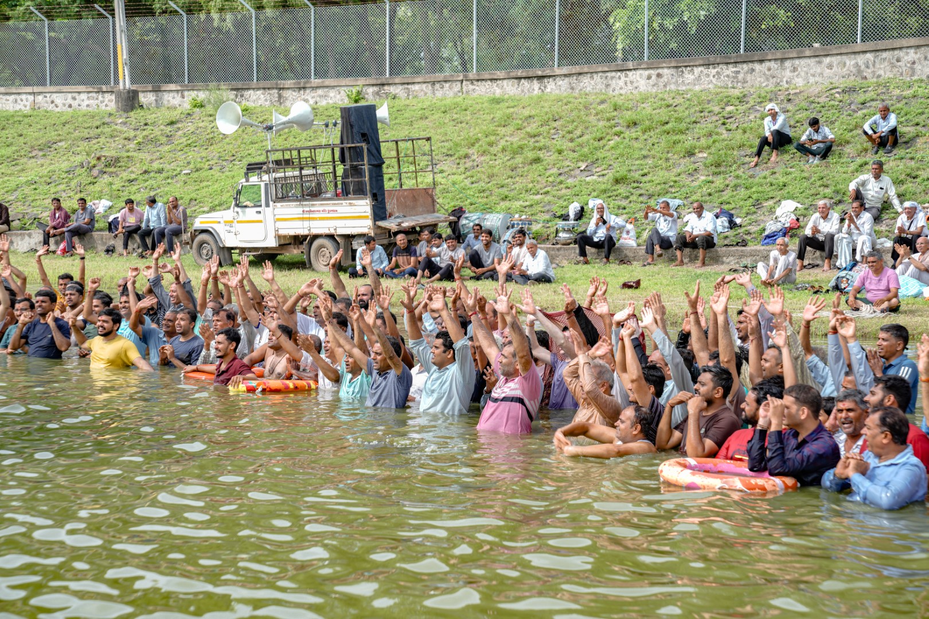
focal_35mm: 70
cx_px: 464
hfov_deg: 28.8
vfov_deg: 19.5
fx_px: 1806
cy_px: 310
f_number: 5.6
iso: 80
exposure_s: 1/160
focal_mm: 70
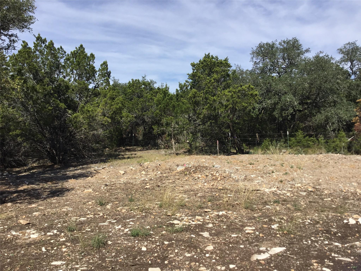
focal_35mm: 31
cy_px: 136
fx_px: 323
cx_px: 180
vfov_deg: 45.4
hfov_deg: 58.4
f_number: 2.4
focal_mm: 3.3
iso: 25
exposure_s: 1/1597
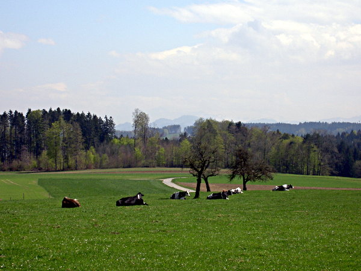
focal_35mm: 102
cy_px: 136
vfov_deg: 14.5
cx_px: 180
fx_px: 1064
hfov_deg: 19.3
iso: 50
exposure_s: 1/200
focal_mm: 16.8
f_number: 8.3
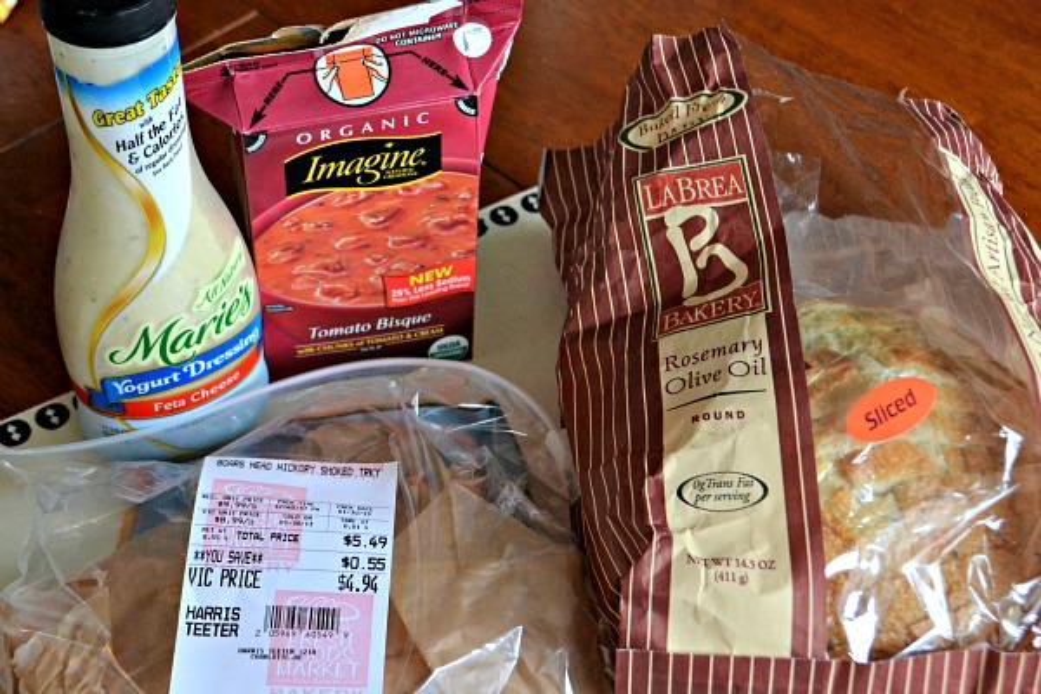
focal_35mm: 51
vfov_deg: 26.5
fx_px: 1475
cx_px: 520
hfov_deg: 38.9
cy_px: 347
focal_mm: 34
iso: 2200
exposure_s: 1/60
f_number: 5
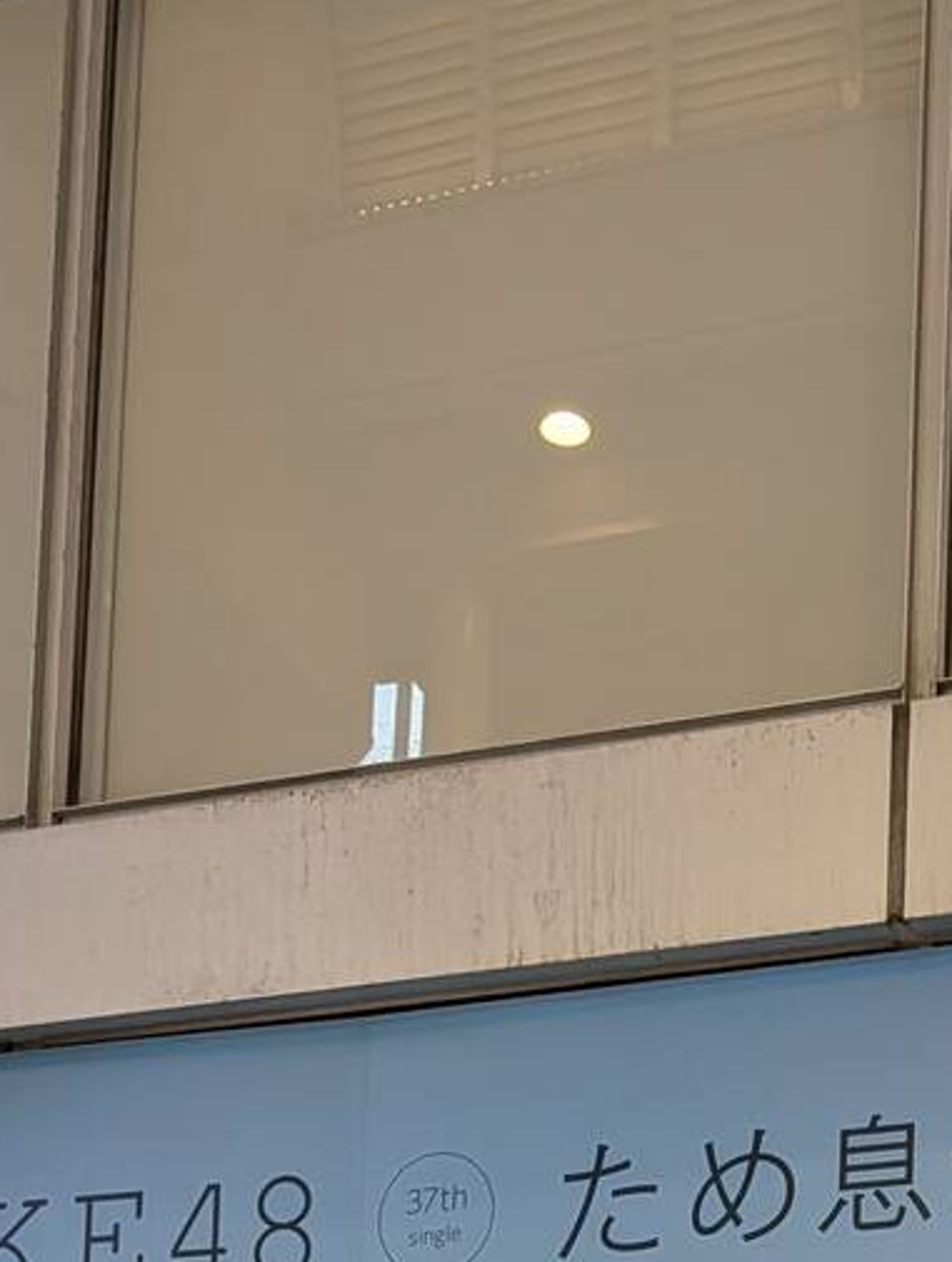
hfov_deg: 19.3
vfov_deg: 21.2
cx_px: 771
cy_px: 1949
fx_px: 2776
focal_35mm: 76
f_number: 1.68
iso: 337
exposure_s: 1/120
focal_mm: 6.9
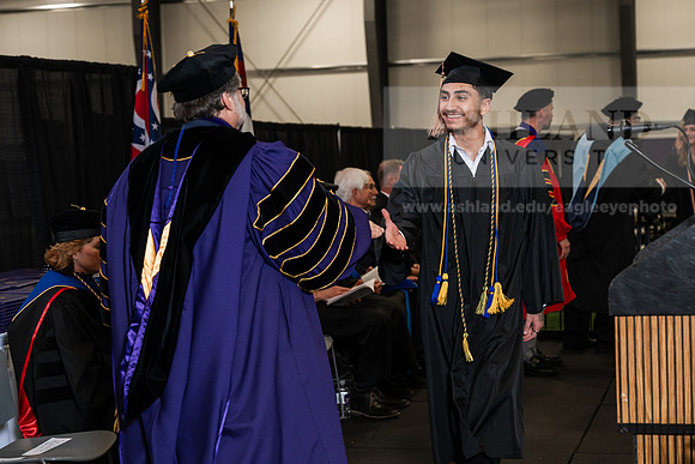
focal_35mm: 70
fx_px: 1352
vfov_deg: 19.5
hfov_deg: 28.8
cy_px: 232
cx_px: 348
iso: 1250
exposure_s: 1/200
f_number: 4.5
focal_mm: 70
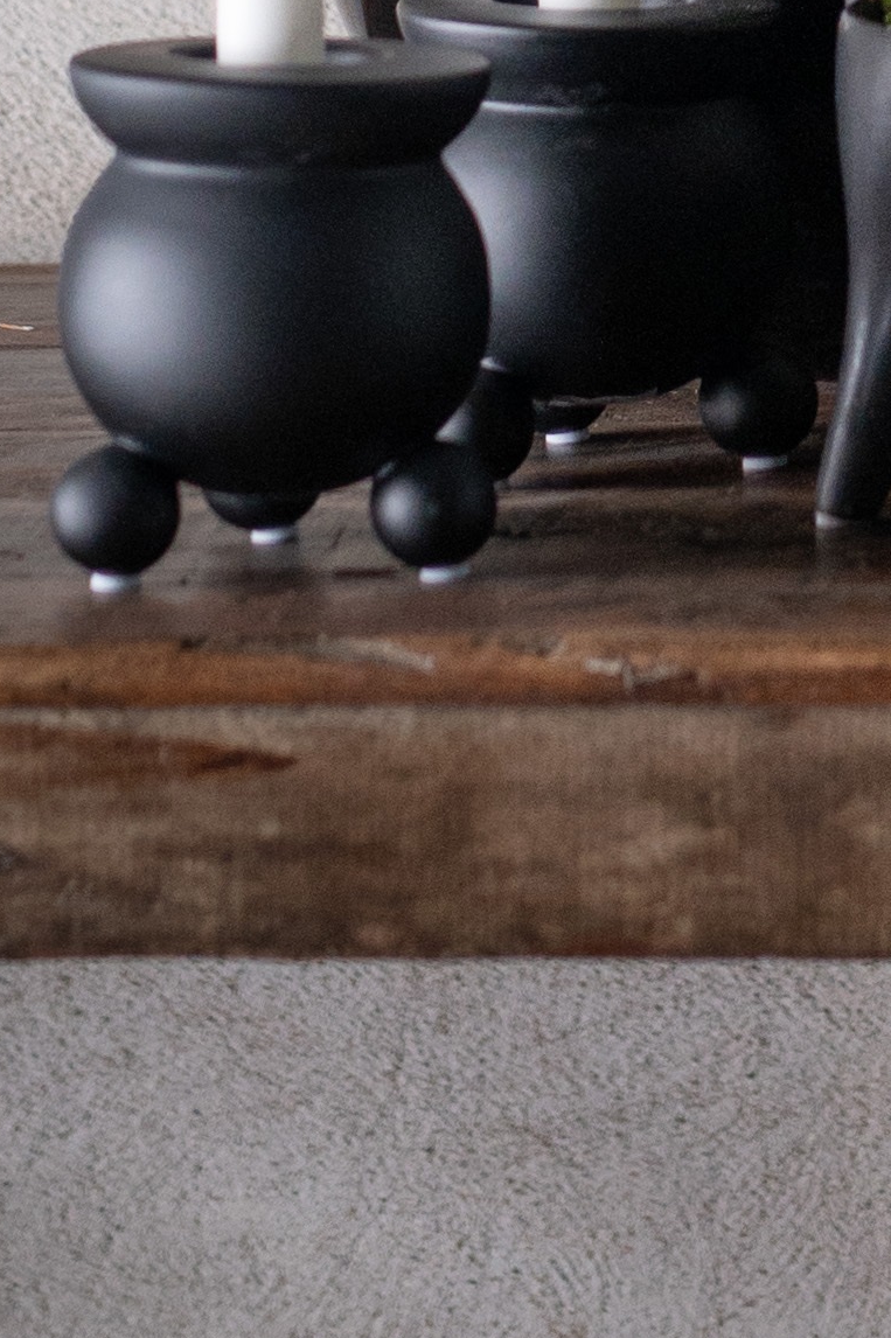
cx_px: 1397
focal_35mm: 256
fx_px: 9512
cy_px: -1330
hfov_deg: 5.3
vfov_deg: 7.7
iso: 1250
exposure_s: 1/40
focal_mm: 50
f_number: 3.2
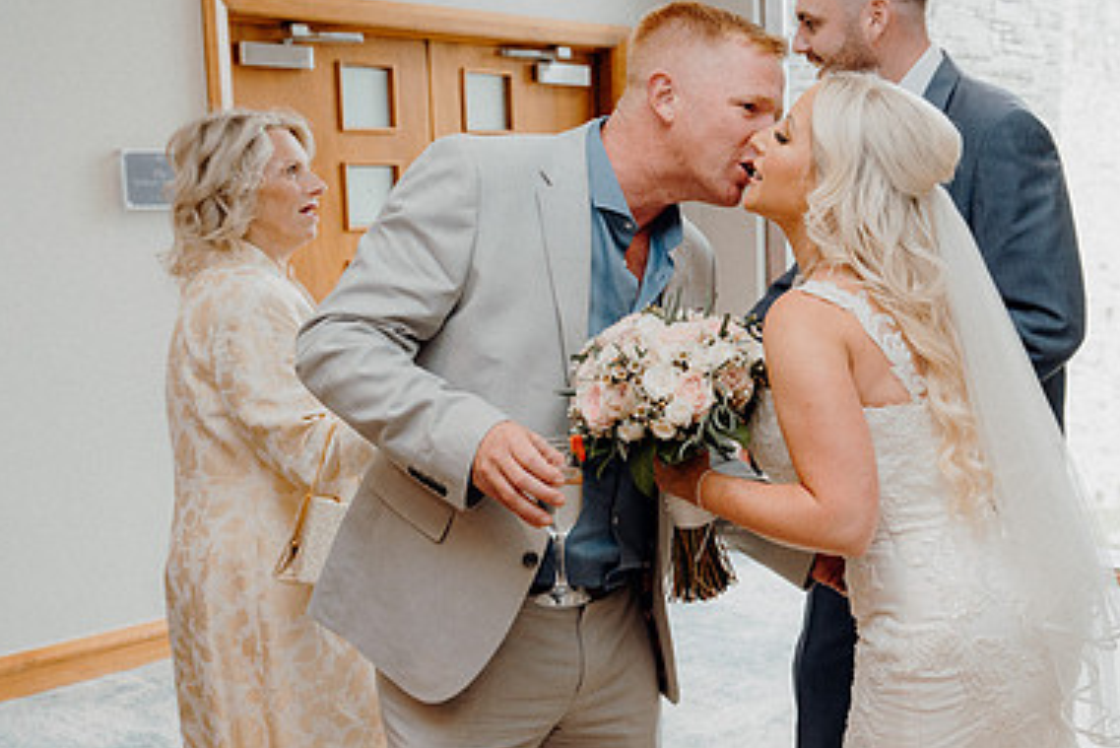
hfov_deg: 39.7
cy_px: 430
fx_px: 1525
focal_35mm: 49
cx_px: 771
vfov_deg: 27.5
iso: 1250
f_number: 3.5
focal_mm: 32
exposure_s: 1/200
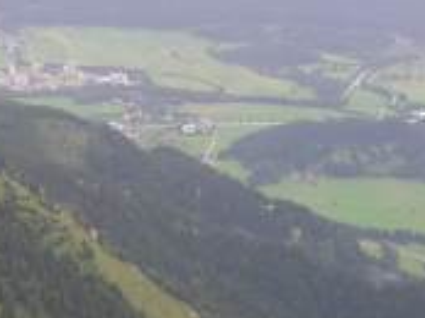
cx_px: 5
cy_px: 183
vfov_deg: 13.2
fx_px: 1373
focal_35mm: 112
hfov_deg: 17.2
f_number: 2.9
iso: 50
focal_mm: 5.8
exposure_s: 1/172
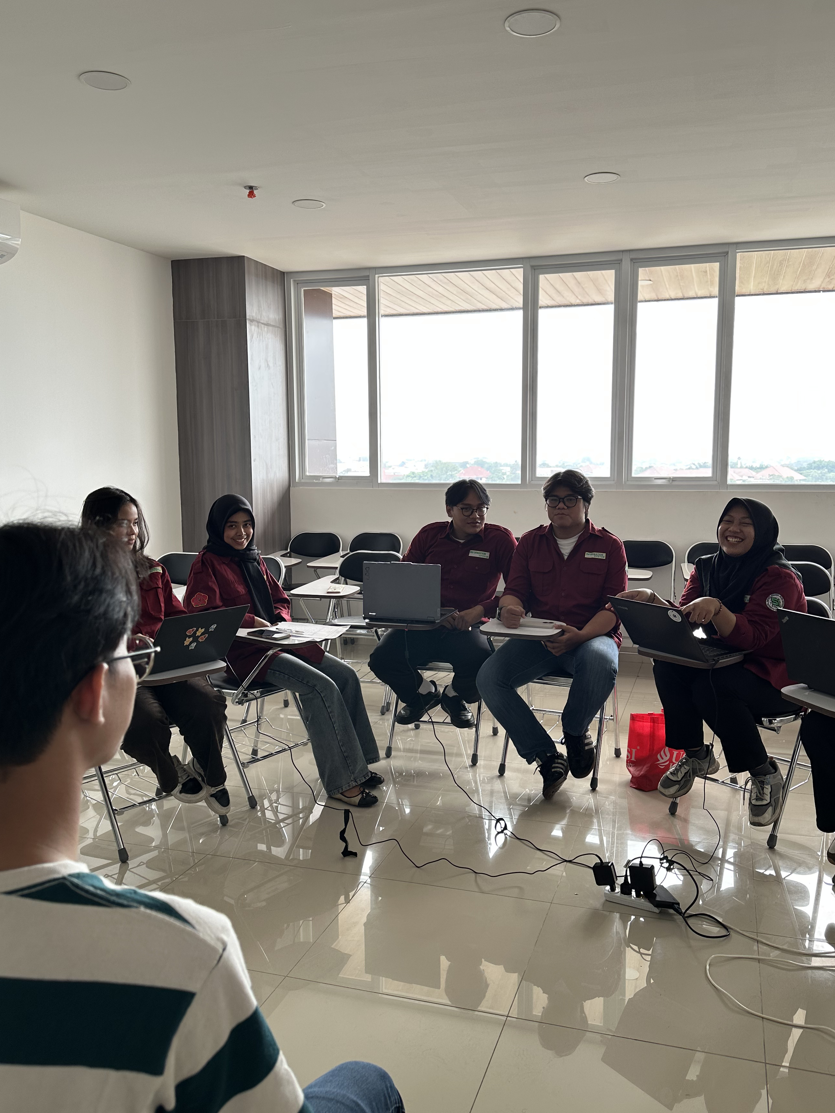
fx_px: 901
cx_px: 447
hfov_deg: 49.7
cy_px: 546
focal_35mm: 28
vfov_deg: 63.4
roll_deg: -0.4
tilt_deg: -3.4
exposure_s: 1/130
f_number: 1.78
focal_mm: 6.86
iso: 64
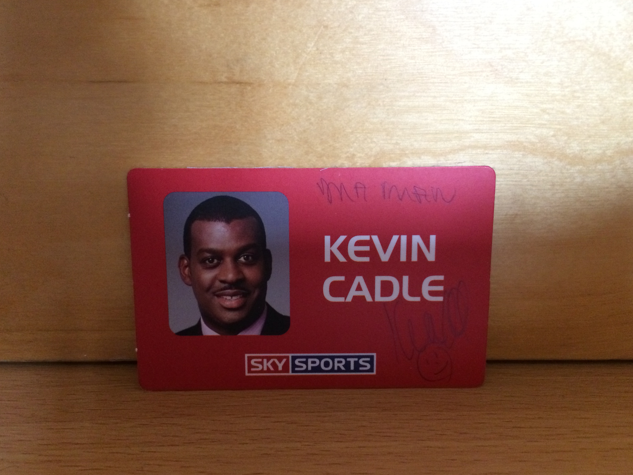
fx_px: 549
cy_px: 240
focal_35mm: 30
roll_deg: +1.1
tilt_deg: -19.6
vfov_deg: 46.8
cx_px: 312
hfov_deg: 60.0
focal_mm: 4.15
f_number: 2.2
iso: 320
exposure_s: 1/30
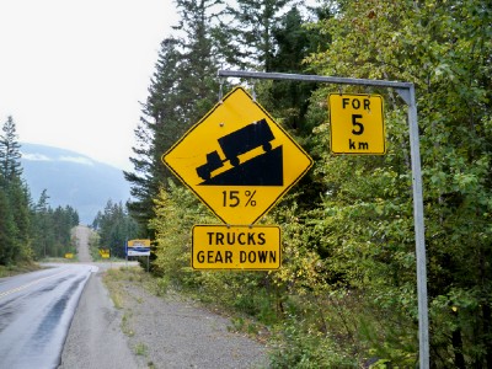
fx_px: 497
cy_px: 184
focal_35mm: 35
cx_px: 246
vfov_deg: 40.7
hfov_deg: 52.6
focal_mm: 6.3
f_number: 3.1
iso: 125
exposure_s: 1/60
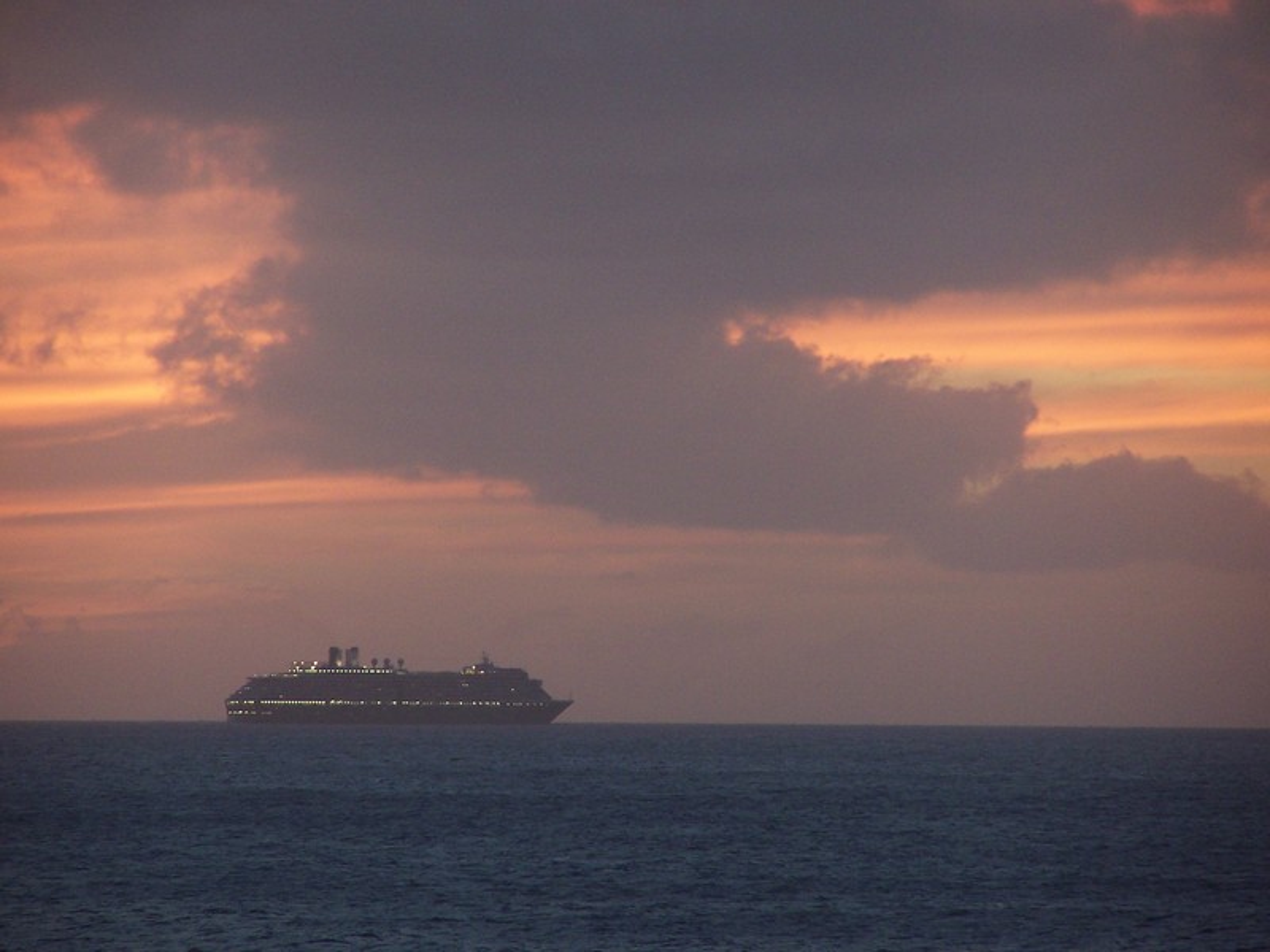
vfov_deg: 3.9
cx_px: 635
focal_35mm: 380
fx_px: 13942
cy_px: 476
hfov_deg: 5.2
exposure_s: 1/15
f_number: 3.7
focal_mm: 63
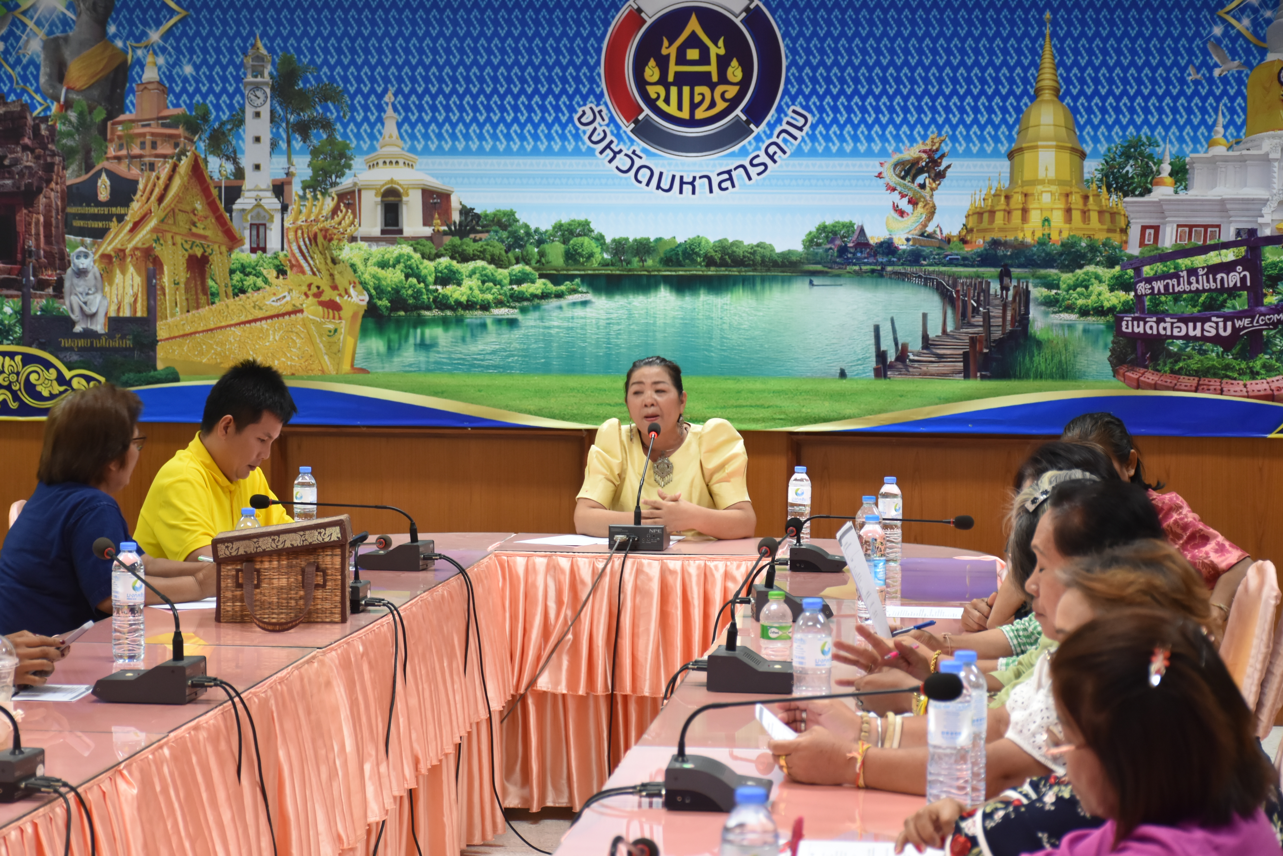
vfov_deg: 16.3
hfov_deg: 24.2
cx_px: 642
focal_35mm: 84
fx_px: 2993
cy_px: 428
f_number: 4.8
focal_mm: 56
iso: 800
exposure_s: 1/40
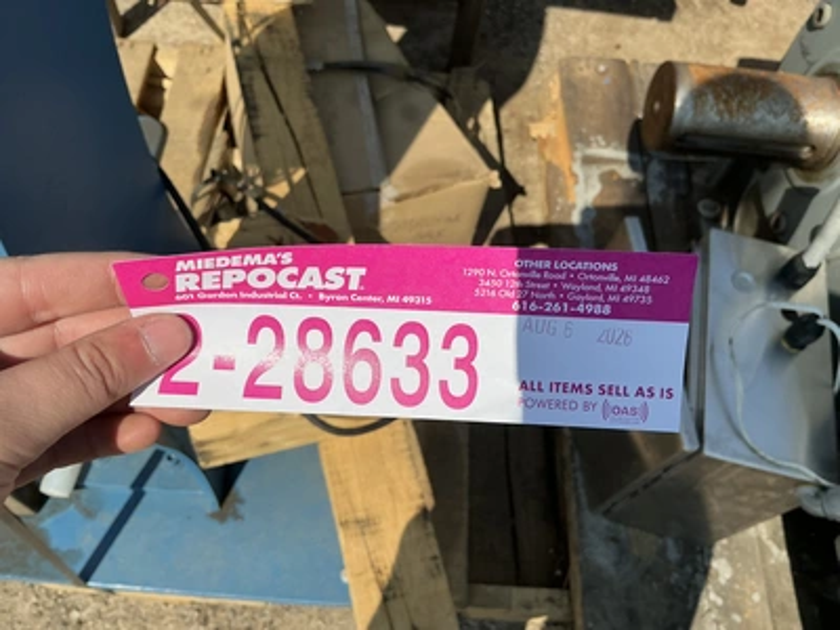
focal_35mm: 28
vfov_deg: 49.7
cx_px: 420
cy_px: 315
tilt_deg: -61.0
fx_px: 679
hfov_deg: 63.4
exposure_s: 1/2667
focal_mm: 3
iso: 25
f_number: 1.8
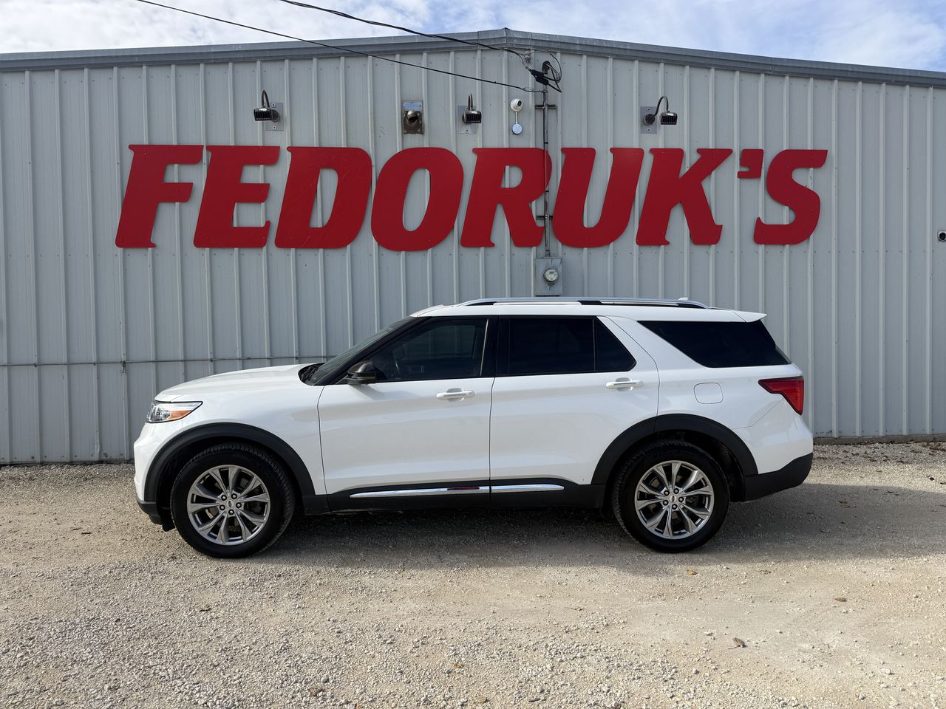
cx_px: 473
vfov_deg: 56.8
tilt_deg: -1.7
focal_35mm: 24
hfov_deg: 71.6
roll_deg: +0.9
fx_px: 656
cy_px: 354
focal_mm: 6.76
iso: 80
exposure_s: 1/4167
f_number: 1.78
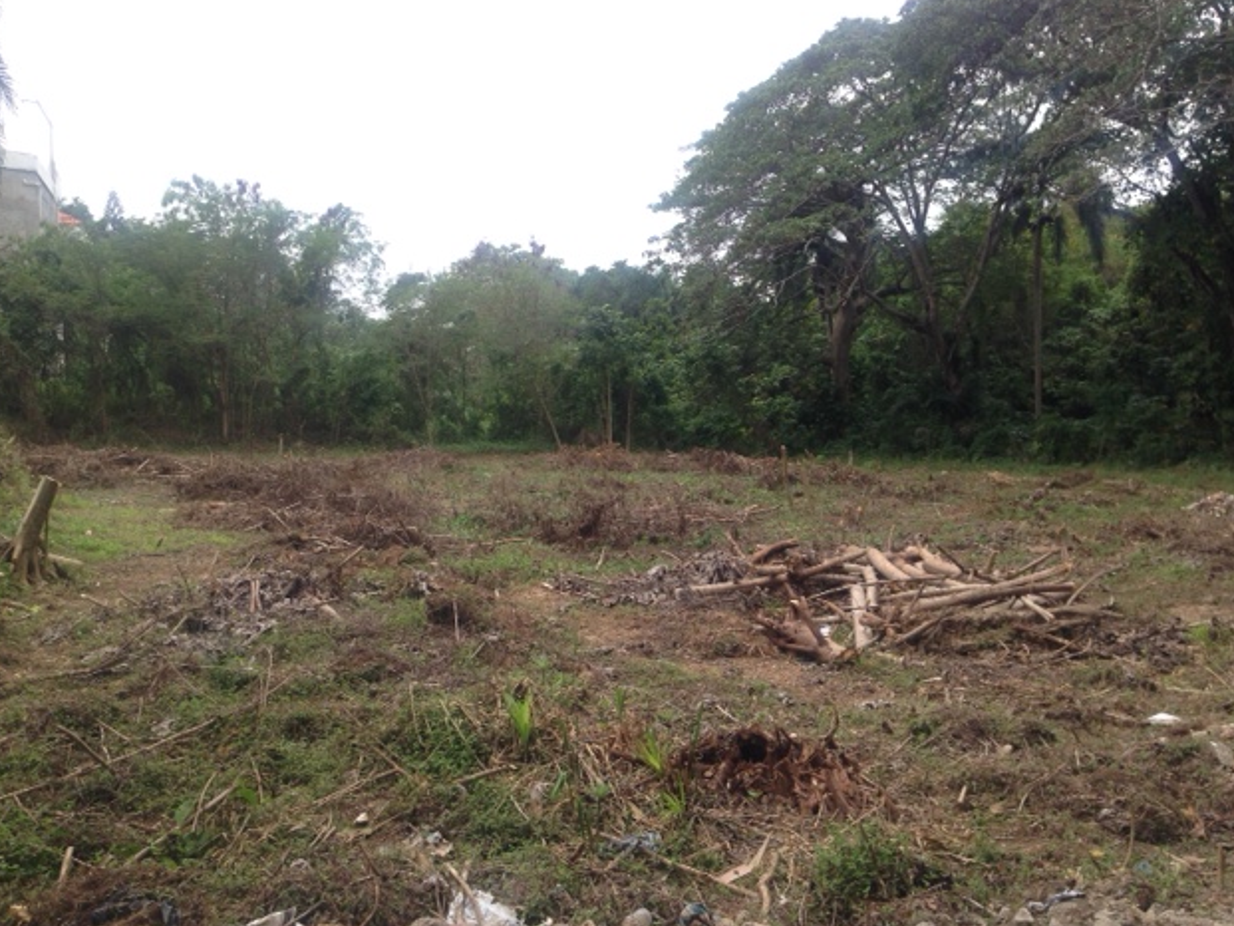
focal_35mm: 34
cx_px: 610
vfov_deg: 41.8
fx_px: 1212
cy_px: 457
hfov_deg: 53.9
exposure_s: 1/596
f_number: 2.4
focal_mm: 4.12
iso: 50
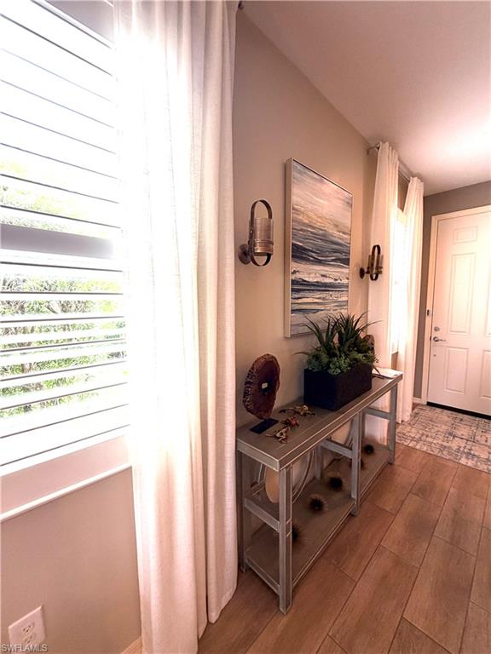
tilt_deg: -4.8
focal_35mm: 14
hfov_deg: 85.7
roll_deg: -0.1
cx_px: 246
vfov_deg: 102.1
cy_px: 327
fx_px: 265
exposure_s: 1/120
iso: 80
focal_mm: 2.22
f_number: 2.2
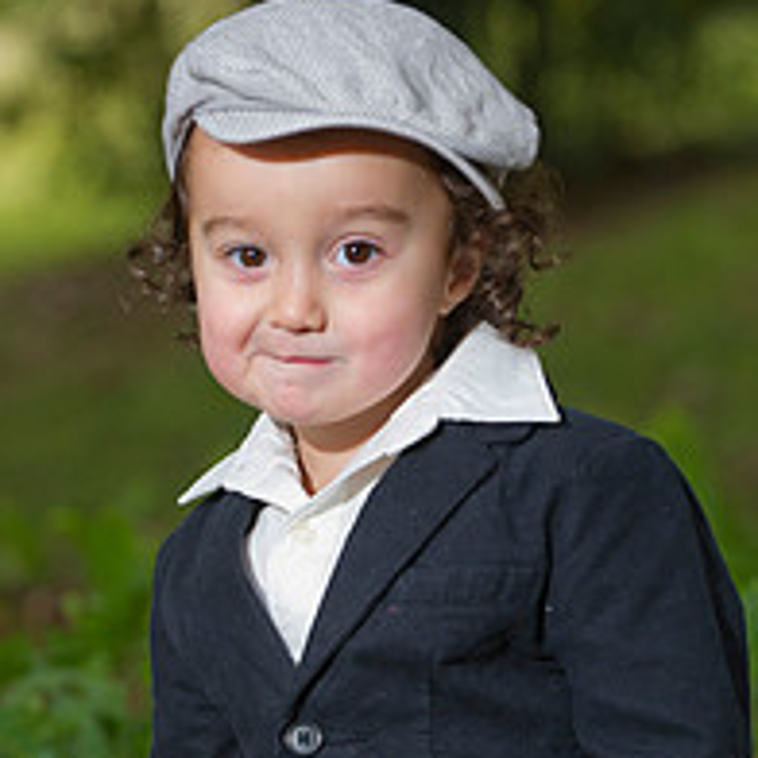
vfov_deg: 6.6
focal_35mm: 263
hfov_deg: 6.7
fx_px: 6516
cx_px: 284
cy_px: 851
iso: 400
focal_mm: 135
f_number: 4
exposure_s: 1/200
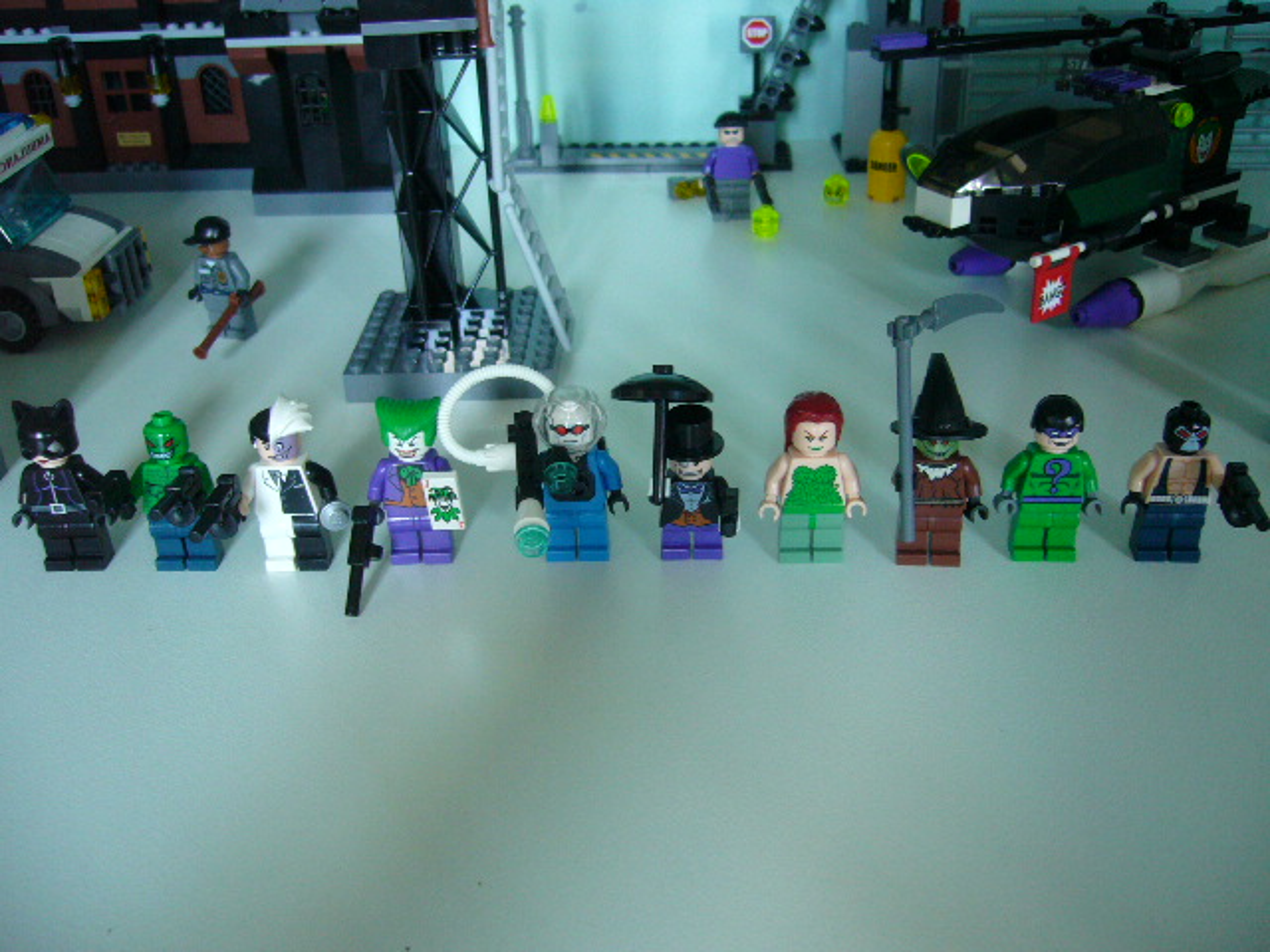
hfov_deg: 52.6
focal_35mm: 35
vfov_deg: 40.7
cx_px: 635
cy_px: 476
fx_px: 1284
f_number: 2.8
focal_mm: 5.8
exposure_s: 1/13
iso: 160
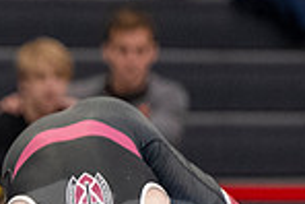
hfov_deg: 2.7
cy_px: 495
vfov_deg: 1.8
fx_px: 6538
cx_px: 9
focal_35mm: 771
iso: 3200
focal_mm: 135
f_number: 2.8
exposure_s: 1/1000
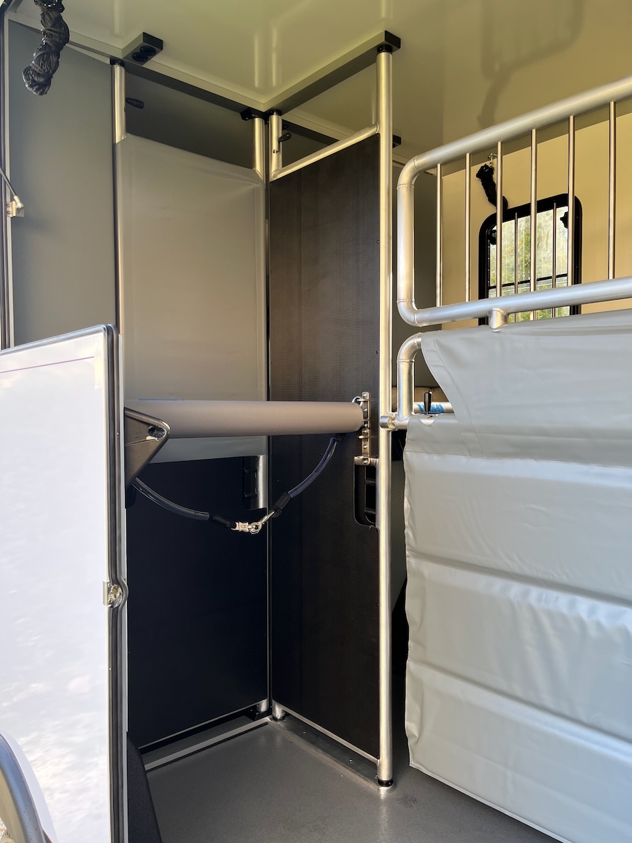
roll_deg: +2.2
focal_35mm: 26
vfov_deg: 67.3
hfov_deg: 53.1
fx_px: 633
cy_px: 422
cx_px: 316
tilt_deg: -2.1
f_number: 1.6
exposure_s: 1/124
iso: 50
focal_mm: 5.1
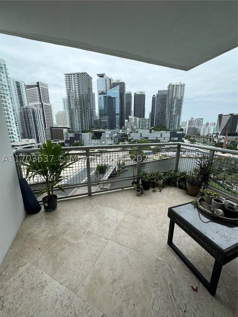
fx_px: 128
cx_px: 119
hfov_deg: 85.7
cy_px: 158
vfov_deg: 102.1
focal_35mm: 14
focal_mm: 2.22
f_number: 2.2
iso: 40
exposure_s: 1/1110
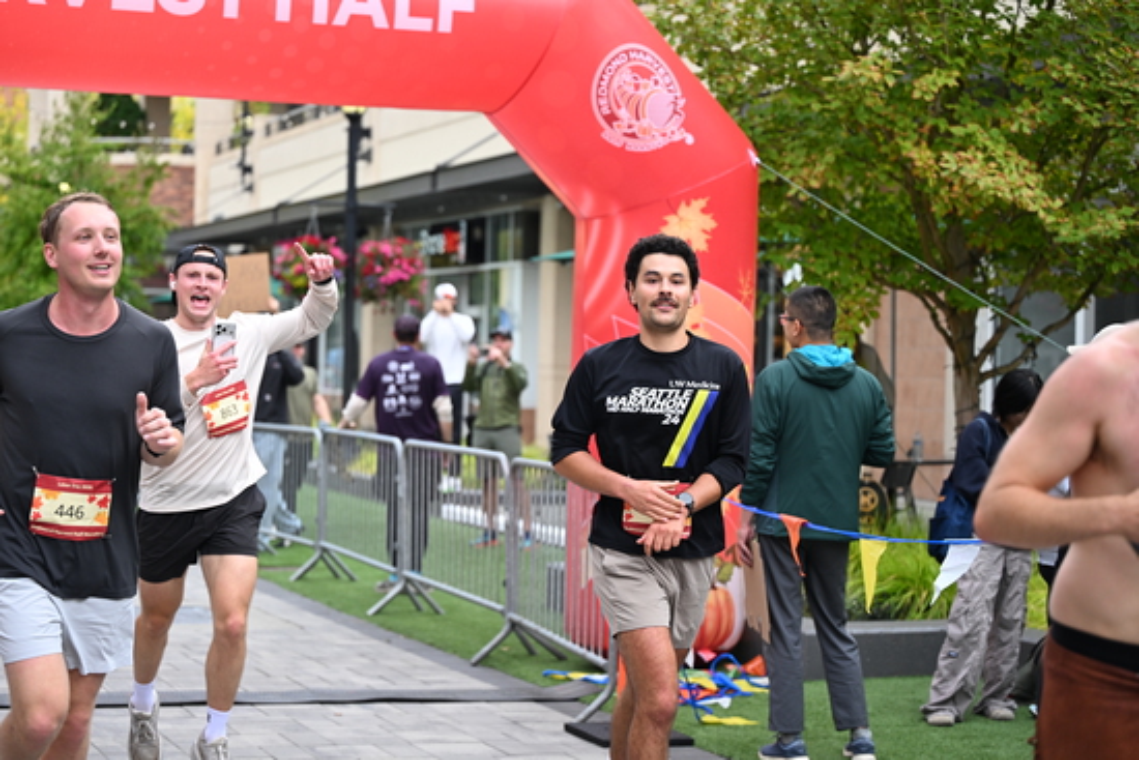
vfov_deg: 19.5
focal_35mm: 70
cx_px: 570
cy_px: 380
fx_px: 2215
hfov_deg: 28.8
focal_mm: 70
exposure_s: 1/1600
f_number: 2.8
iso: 640
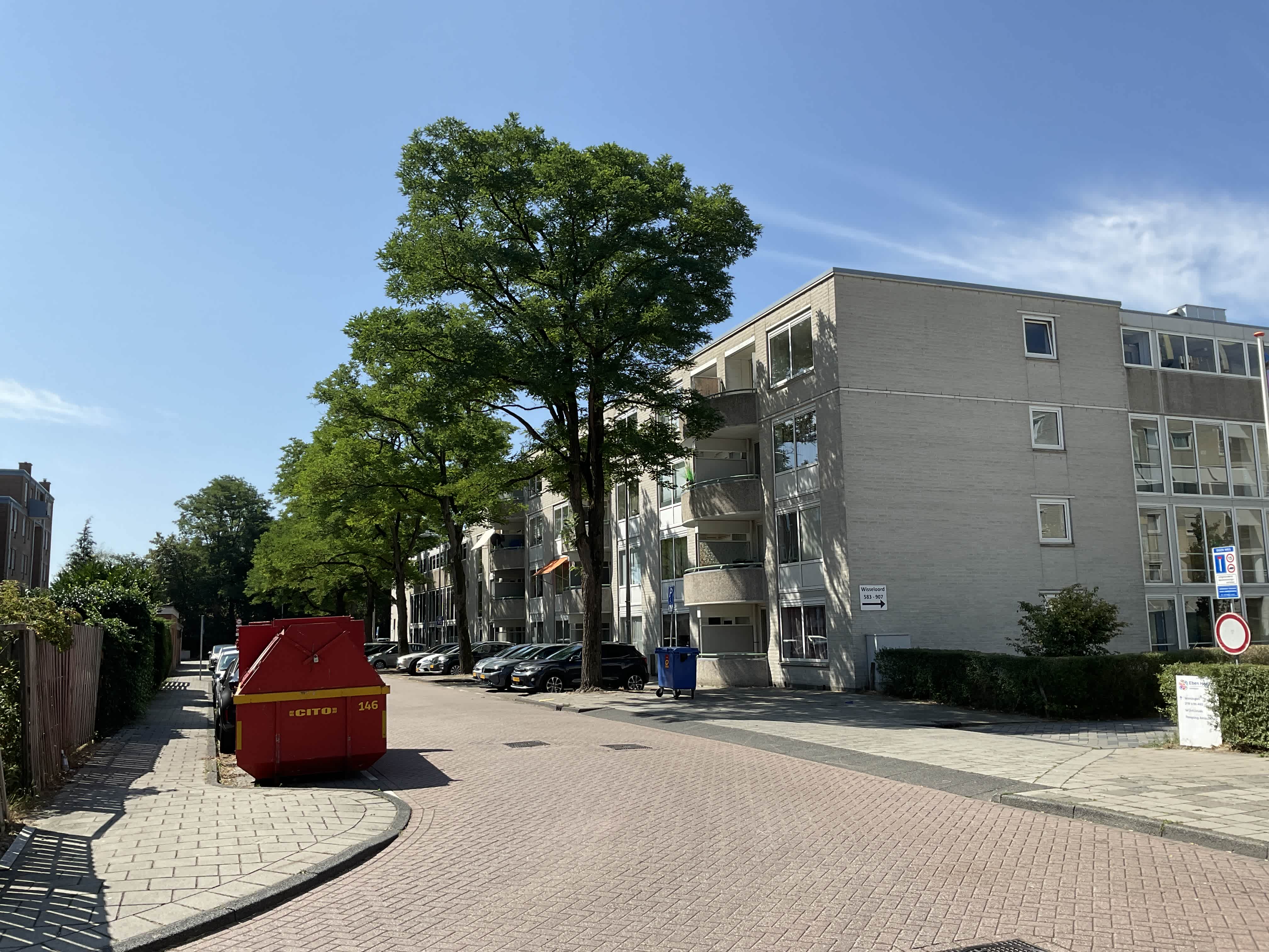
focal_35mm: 29
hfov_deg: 61.7
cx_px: 634
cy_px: 476
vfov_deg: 48.2
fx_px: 1063
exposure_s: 1/1848
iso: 16
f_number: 1.8
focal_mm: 3
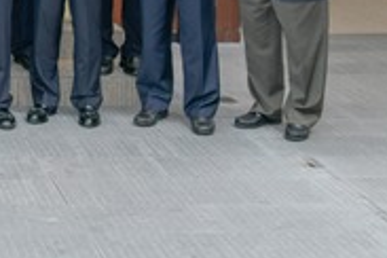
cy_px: -161
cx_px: -198
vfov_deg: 12.6
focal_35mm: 102
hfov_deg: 17.8
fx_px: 1096
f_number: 8
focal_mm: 31
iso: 800
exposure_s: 1/160
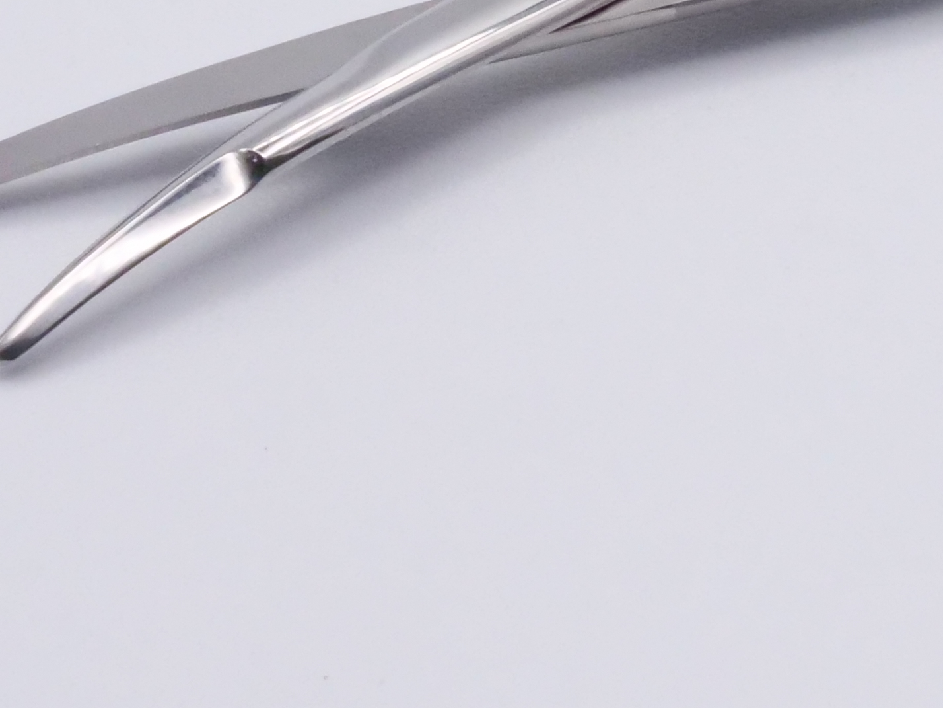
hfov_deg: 10.0
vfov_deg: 7.5
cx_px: 1009
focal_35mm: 196
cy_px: -135
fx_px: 5339
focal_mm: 27
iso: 3200
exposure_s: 1/250
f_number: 18
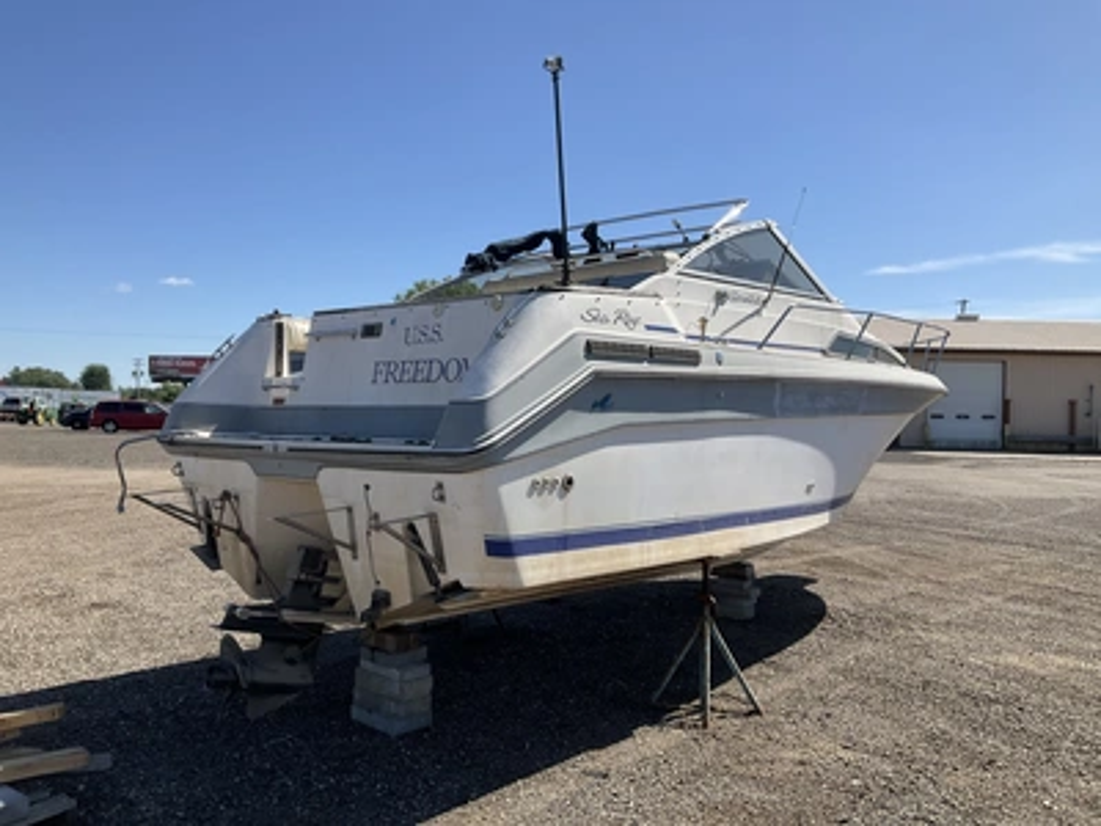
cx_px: 550
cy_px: 413
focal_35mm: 29
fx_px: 922
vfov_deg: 48.2
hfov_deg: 61.7
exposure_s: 1/1984
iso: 25
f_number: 1.8
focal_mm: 3
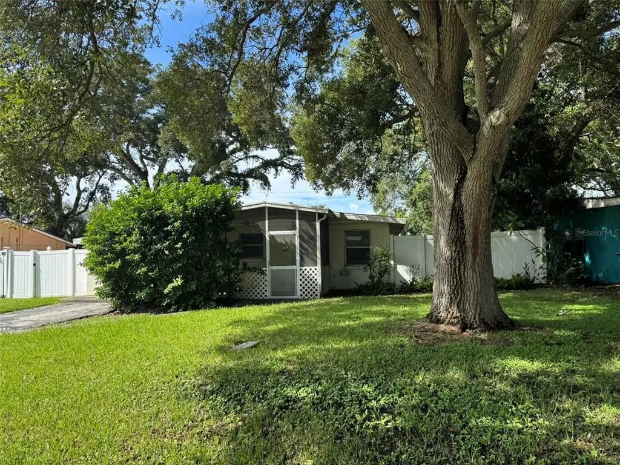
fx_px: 430
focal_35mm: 24
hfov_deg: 71.6
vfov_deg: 56.8
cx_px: 310
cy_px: 232
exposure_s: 1/1131
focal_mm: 6.76
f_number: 1.78
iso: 80
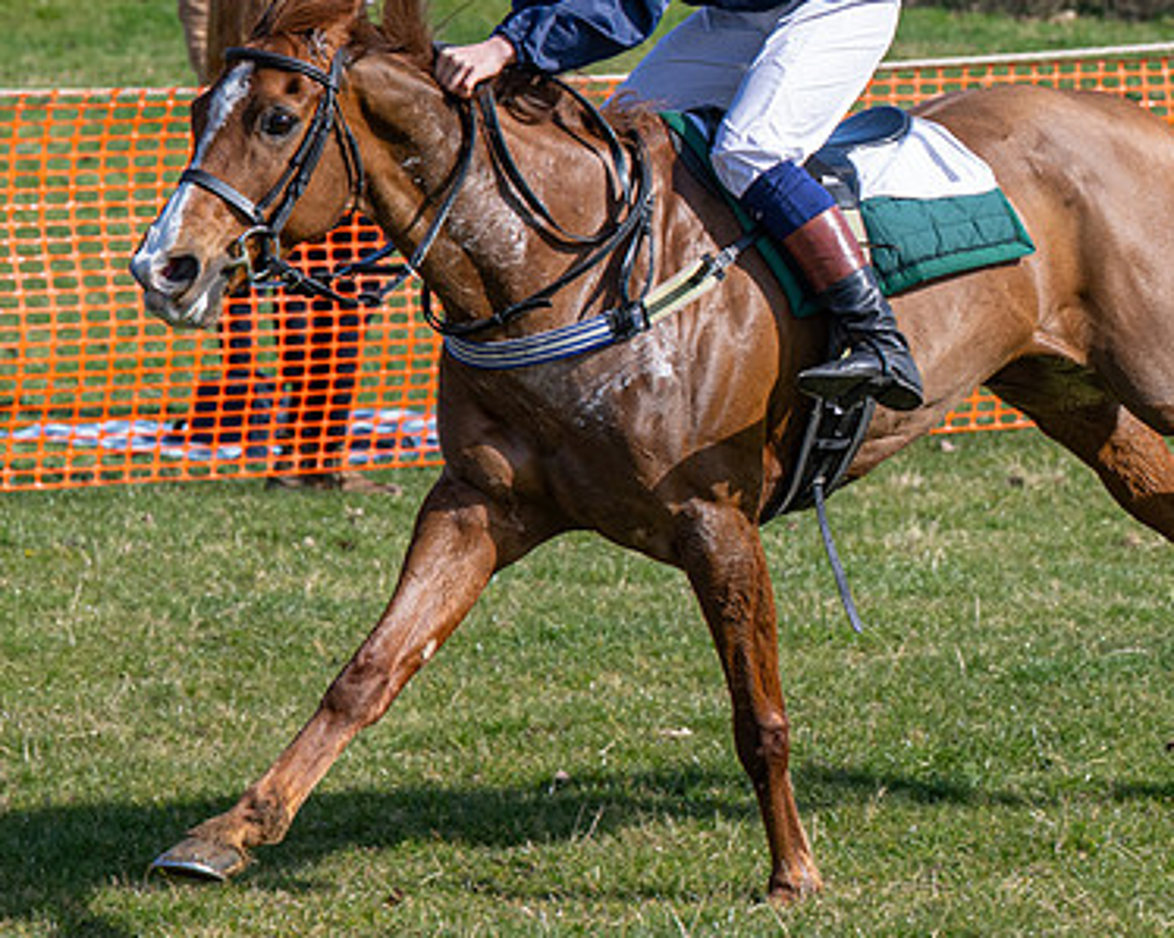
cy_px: 249
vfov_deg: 6.6
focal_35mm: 233
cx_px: 796
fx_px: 8094
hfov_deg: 8.3
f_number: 5
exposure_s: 1/1250
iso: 200
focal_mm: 80
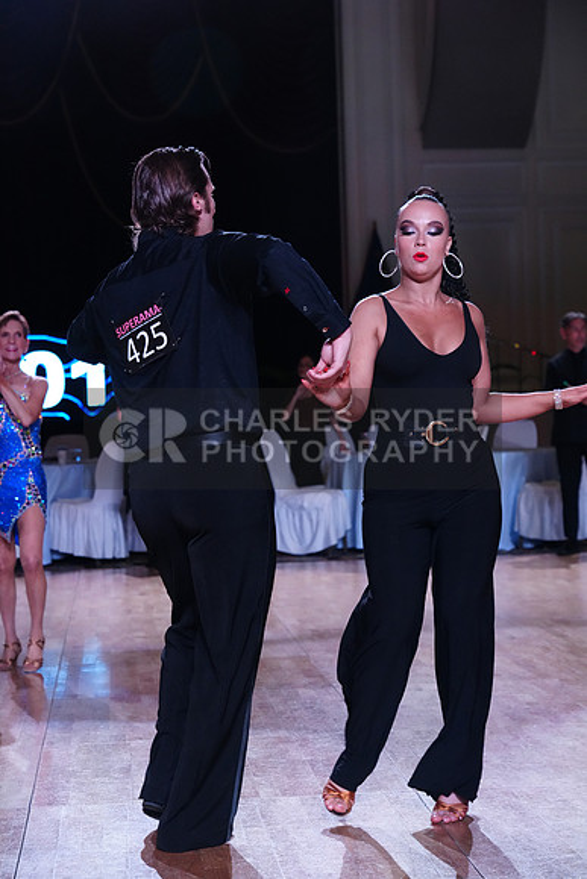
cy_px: 440
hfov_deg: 16.9
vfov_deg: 25.1
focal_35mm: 81
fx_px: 1980
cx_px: 294
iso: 5000
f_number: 5.6
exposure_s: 1/500
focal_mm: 81
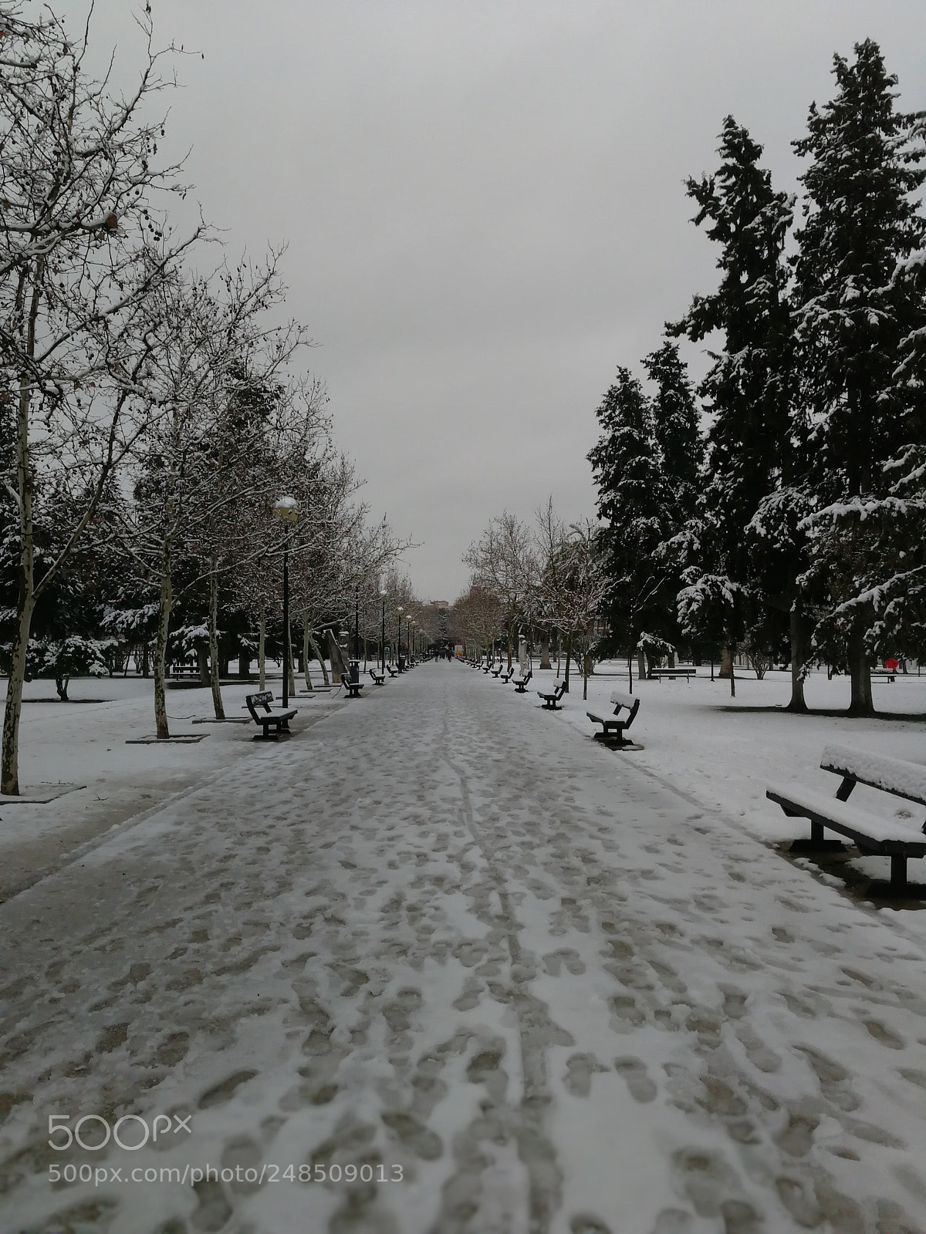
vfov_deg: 65.3
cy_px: 617
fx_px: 963
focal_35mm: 27
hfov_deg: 51.4
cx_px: 463
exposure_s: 1/672
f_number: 4
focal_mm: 3.95
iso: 160
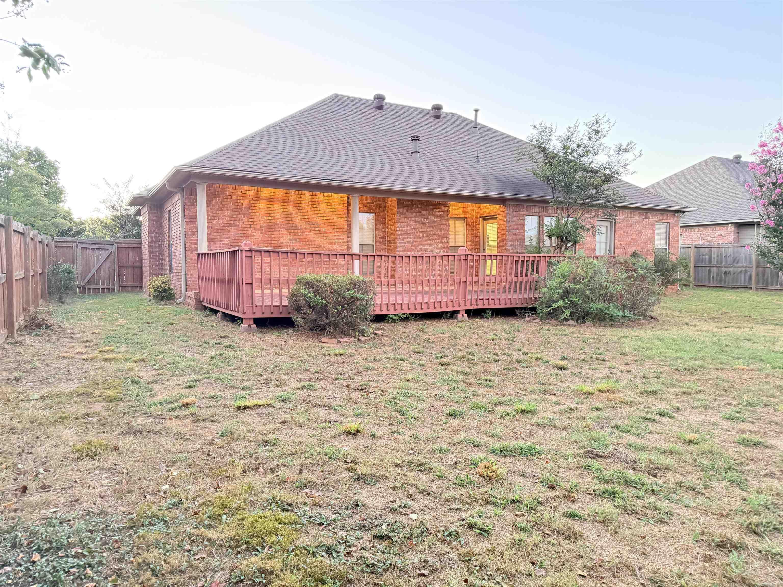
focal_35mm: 24
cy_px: 294
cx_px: 392
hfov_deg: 71.6
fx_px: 543
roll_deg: -0.6
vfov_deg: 56.8
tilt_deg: -3.4
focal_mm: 6.76
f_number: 1.78
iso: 1000
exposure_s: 1/37
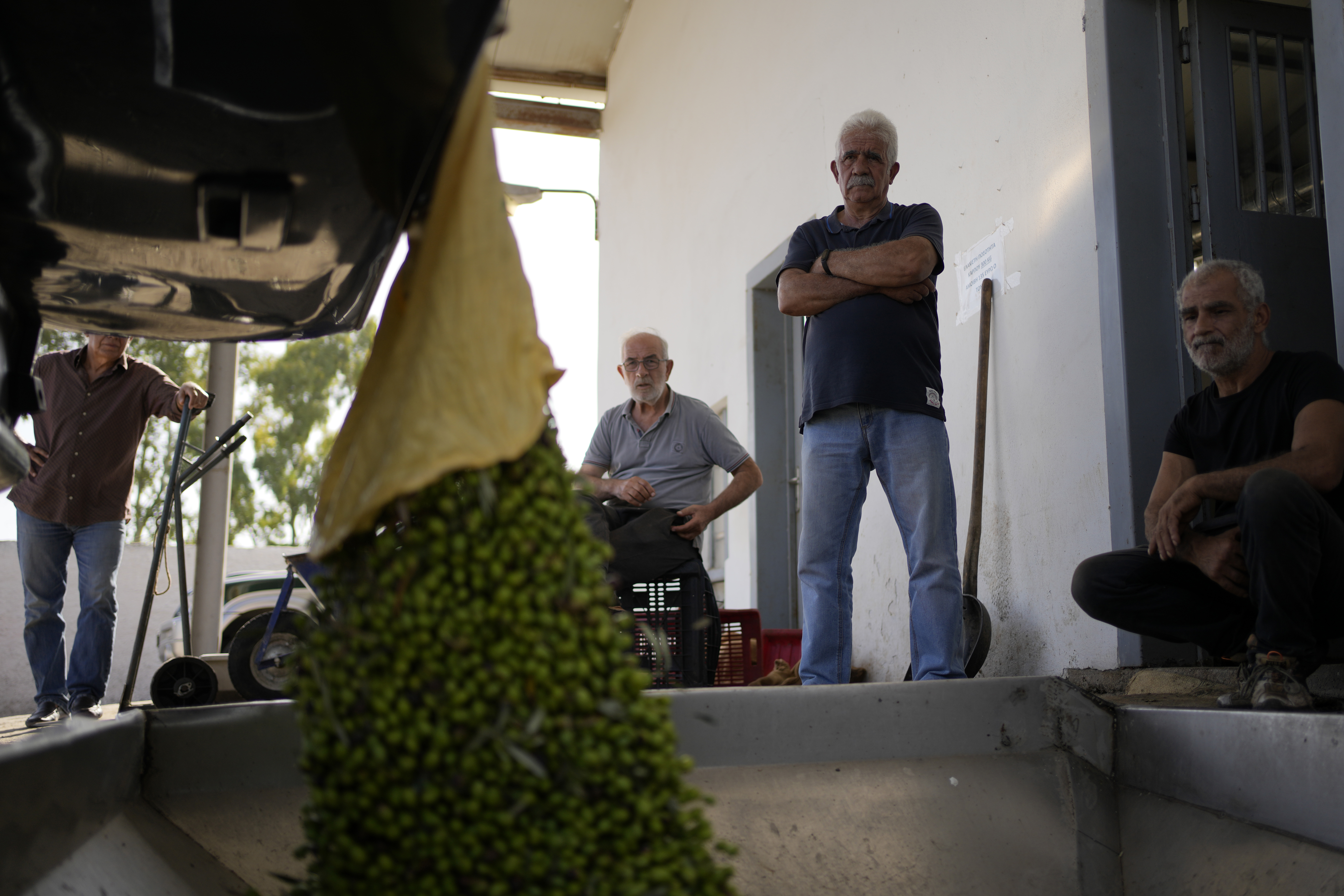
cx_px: 672
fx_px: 1307
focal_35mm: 35
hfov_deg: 54.4
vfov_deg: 37.9
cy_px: 448
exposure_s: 1/2000
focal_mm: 35
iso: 100
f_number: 1.8
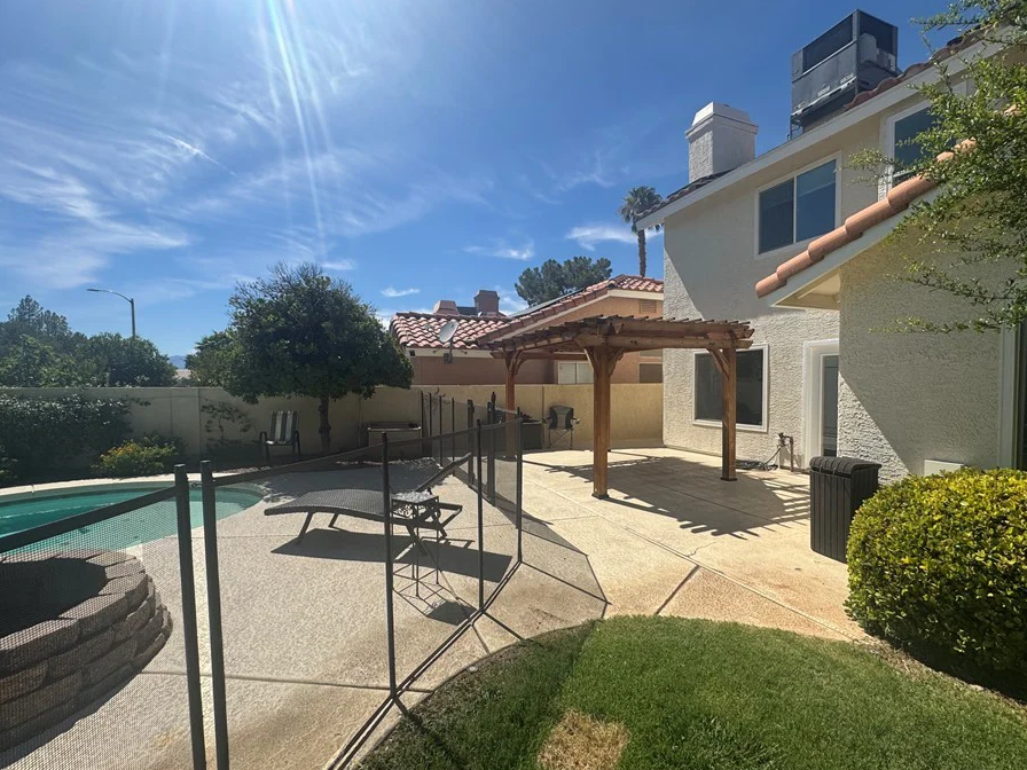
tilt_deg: -1.1
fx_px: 475
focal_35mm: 16
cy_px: 401
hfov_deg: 94.5
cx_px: 530
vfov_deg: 78.1
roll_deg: +0.3
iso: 50
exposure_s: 1/3390
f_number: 2.2
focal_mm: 2.22
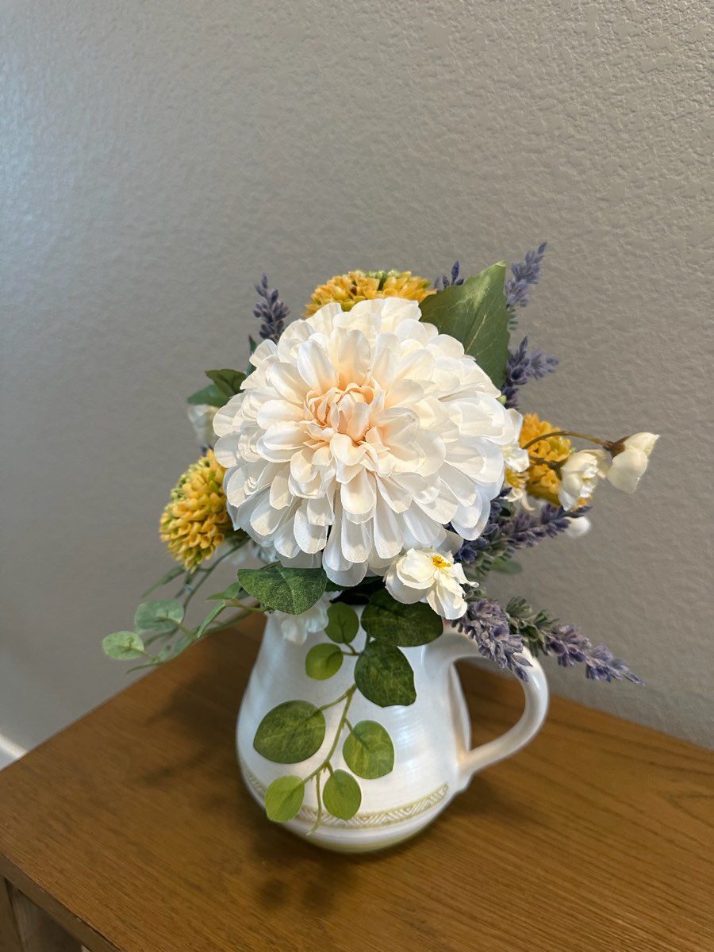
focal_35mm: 24
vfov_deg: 71.6
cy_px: 476
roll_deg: +0.3
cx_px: 357
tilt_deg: -19.5
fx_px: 660
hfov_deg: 56.8
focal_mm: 6.86
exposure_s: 1/60
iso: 320
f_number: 1.78
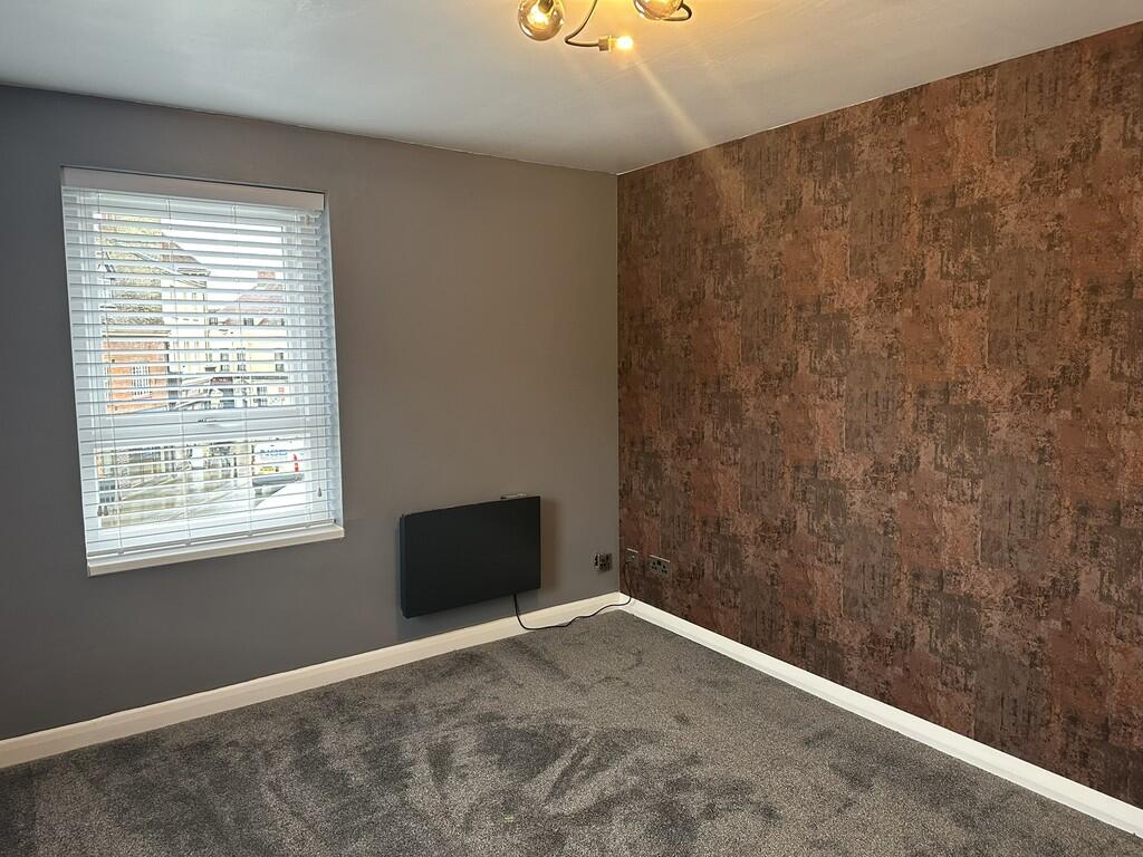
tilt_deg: -5.5
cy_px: 428
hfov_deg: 71.6
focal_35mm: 24
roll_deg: +0.6
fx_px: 792
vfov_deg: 56.8
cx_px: 572
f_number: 1.78
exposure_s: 1/50
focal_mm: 6.86
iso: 320
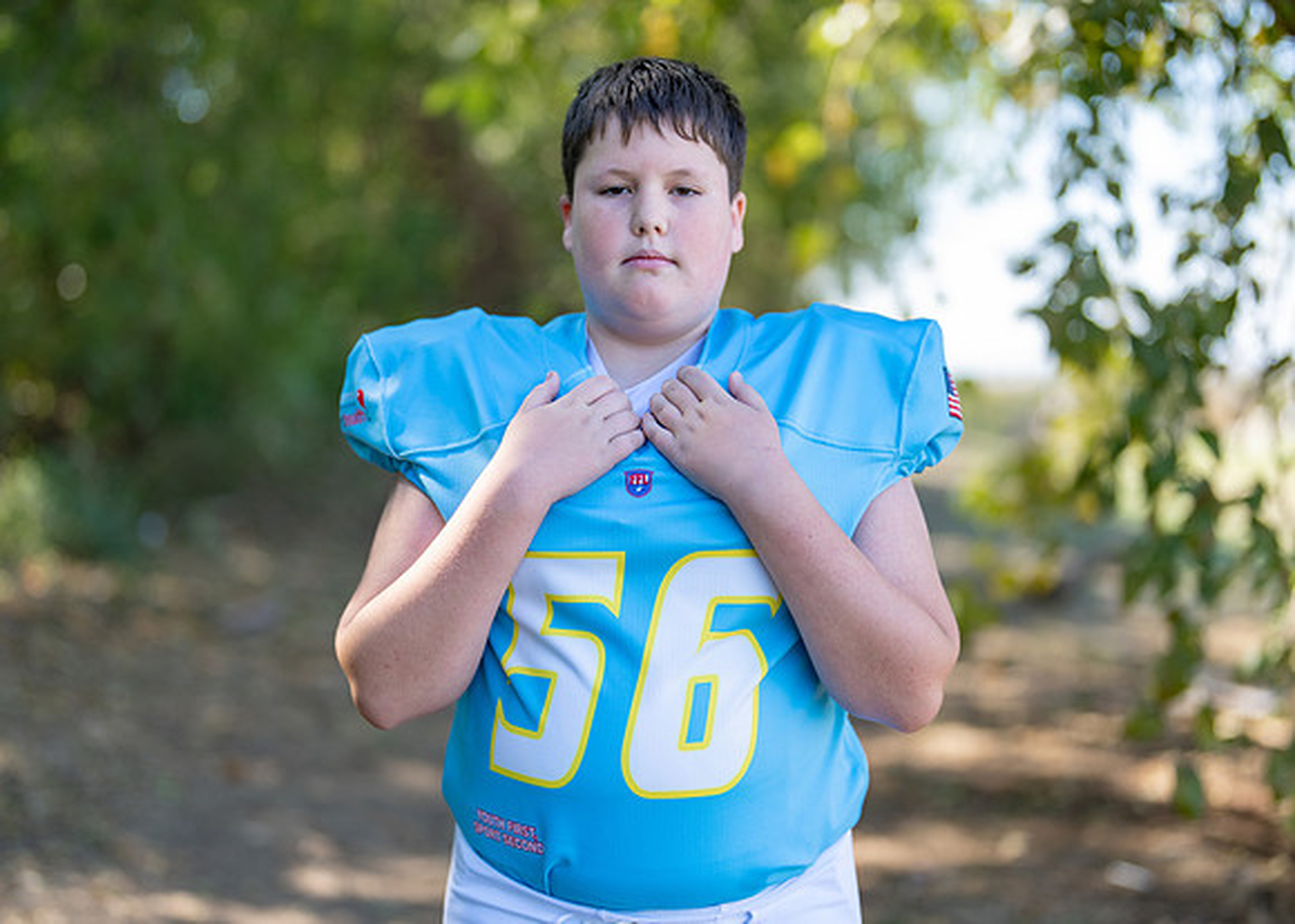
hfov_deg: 32.9
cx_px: 663
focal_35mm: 60
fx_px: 2193
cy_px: 459
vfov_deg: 23.8
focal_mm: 50
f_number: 1.2
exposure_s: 1/1250
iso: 100
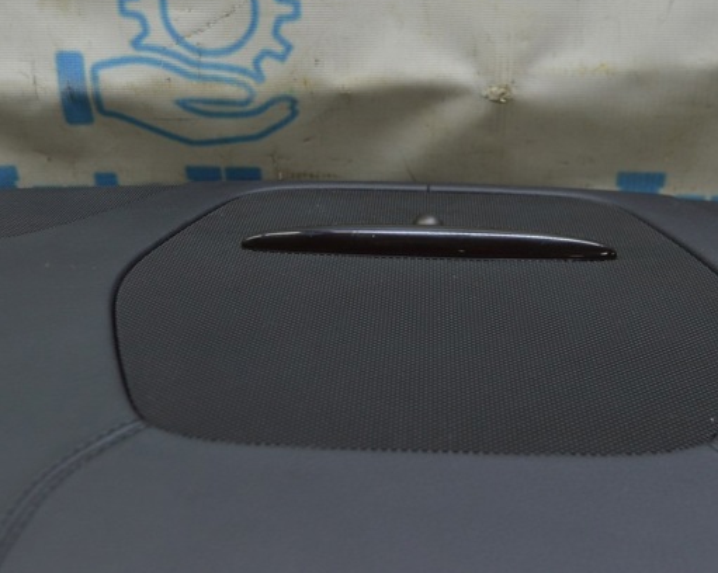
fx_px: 1010
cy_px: 277
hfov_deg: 39.1
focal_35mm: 48
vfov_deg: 31.7
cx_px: 360
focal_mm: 27
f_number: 5.6
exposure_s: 1/20
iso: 400
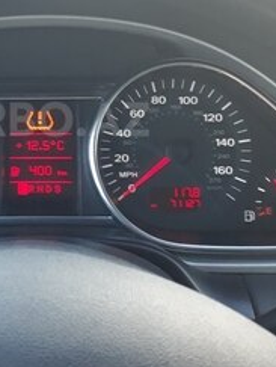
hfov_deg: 25.9
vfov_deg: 34.5
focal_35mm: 55
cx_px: 33
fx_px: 583
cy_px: 119
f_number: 1.9
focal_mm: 3.6
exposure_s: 1/33
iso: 200
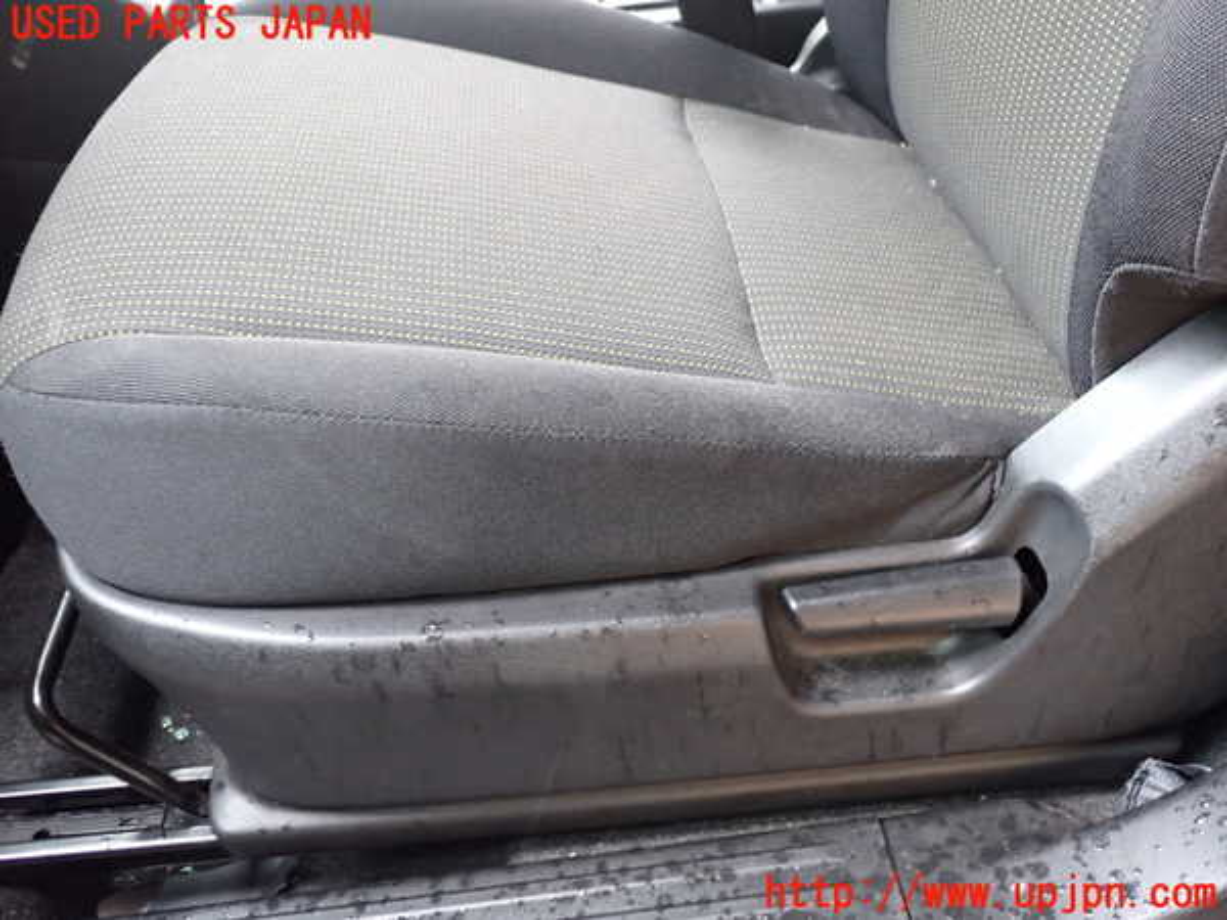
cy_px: 460
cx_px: 614
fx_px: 1063
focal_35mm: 30
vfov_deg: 46.8
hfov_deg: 60.0
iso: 500
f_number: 2.3
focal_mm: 5.4
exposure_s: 1/30
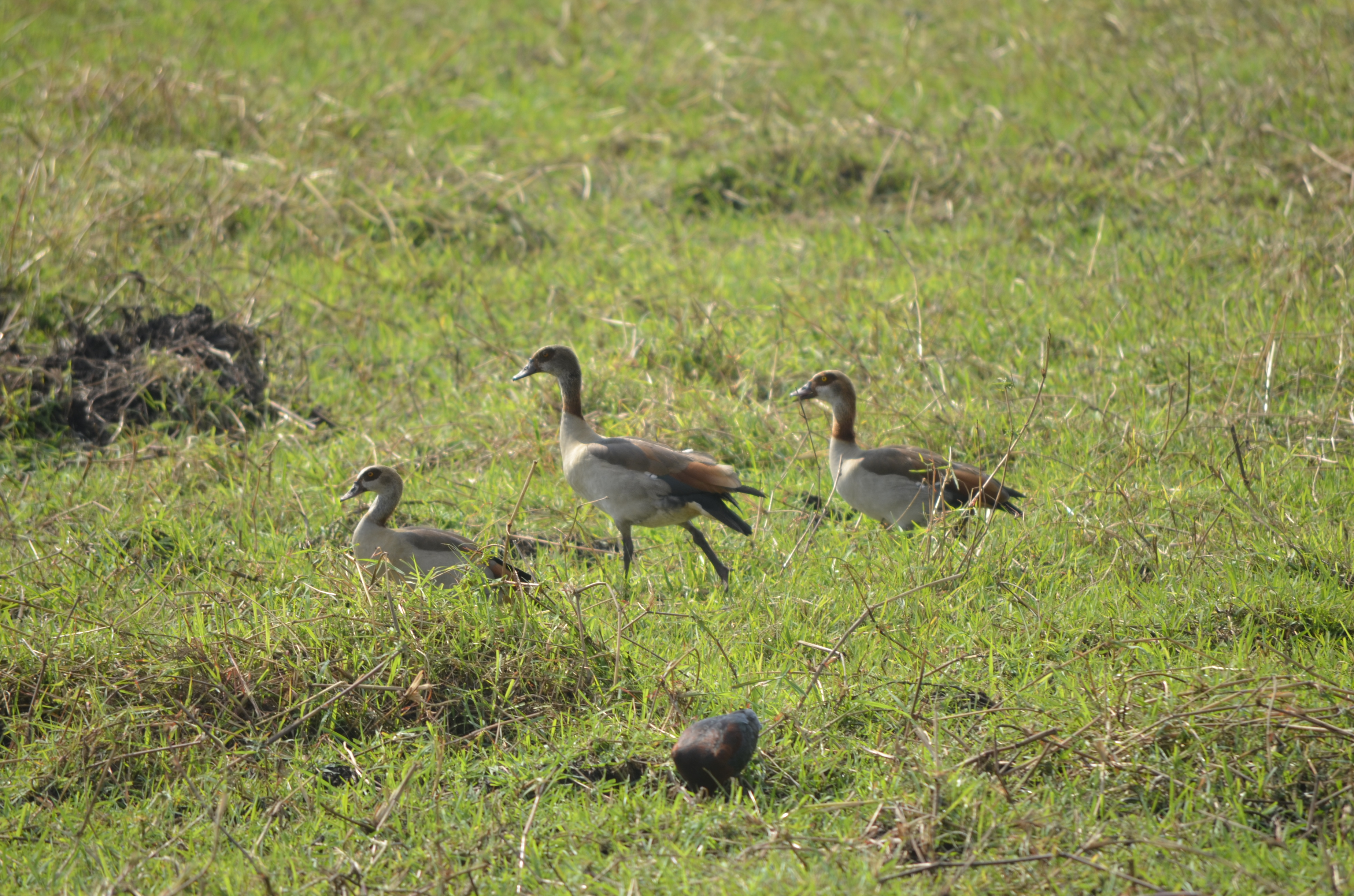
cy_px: 448
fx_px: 16890
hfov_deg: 4.6
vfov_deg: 3.0
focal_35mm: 450
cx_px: 677
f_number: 5.6
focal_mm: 300
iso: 200
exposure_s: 1/500
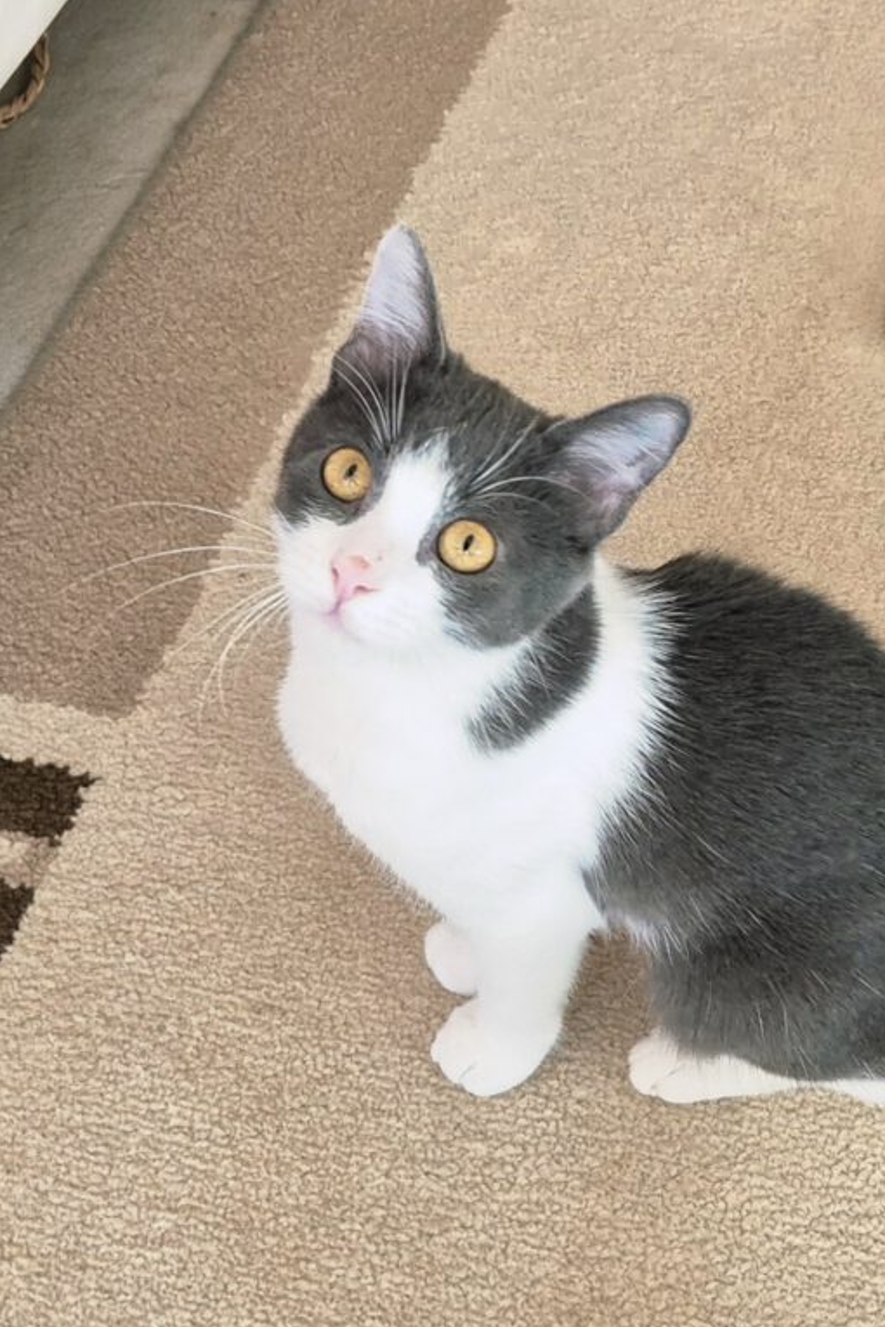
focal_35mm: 32
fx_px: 1180
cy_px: 663
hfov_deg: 40.2
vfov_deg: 58.7
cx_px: 637
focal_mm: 5.4
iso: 160
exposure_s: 1/100
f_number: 1.8
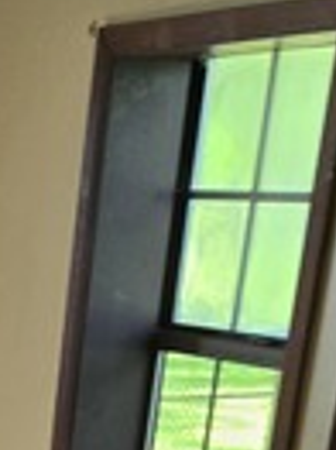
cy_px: 809
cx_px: -312
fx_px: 1517
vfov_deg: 14.7
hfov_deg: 11.5
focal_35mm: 117
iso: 125
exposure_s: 1/120
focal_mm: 5.4
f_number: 1.8
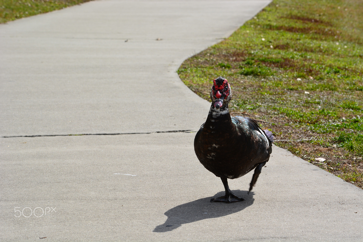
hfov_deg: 15.9
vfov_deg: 10.6
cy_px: 121
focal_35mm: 129
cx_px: 182
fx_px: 1300
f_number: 11
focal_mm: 86
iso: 100
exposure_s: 1/160
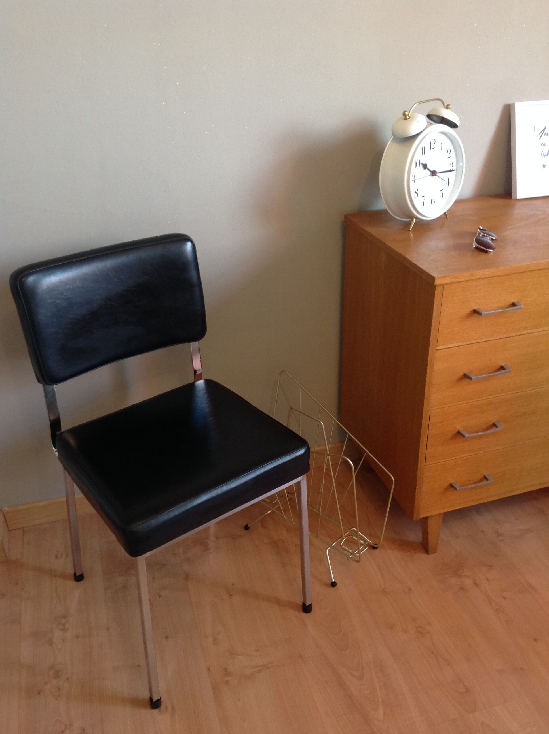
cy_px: 367
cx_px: 274
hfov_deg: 40.6
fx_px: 742
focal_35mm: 35
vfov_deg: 52.7
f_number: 2.4
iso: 125
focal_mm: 4.28
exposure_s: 1/15
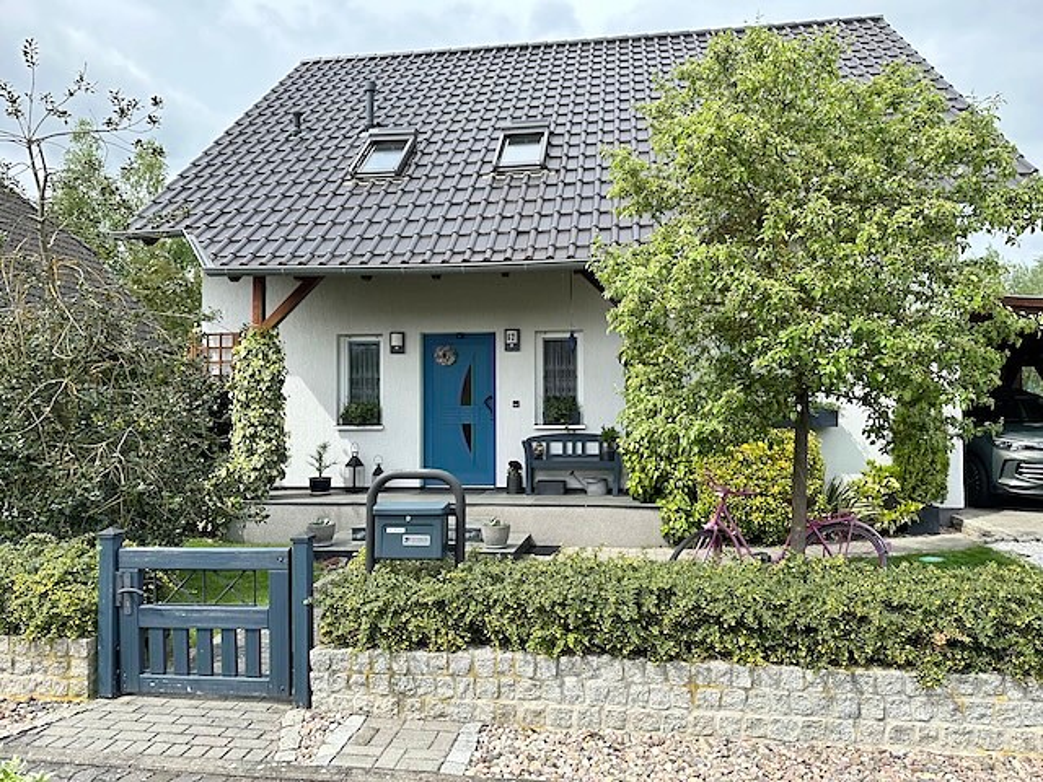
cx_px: 522
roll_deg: +0.3
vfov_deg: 56.8
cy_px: 391
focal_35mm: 24
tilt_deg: +2.2
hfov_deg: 71.6
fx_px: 723
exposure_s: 1/2252
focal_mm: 6.86
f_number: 1.78
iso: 80
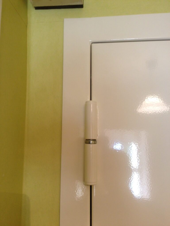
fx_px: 229
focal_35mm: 35
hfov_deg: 40.7
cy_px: 113
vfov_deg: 52.6
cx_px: 85
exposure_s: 1/20
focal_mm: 4.28
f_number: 2.4
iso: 80
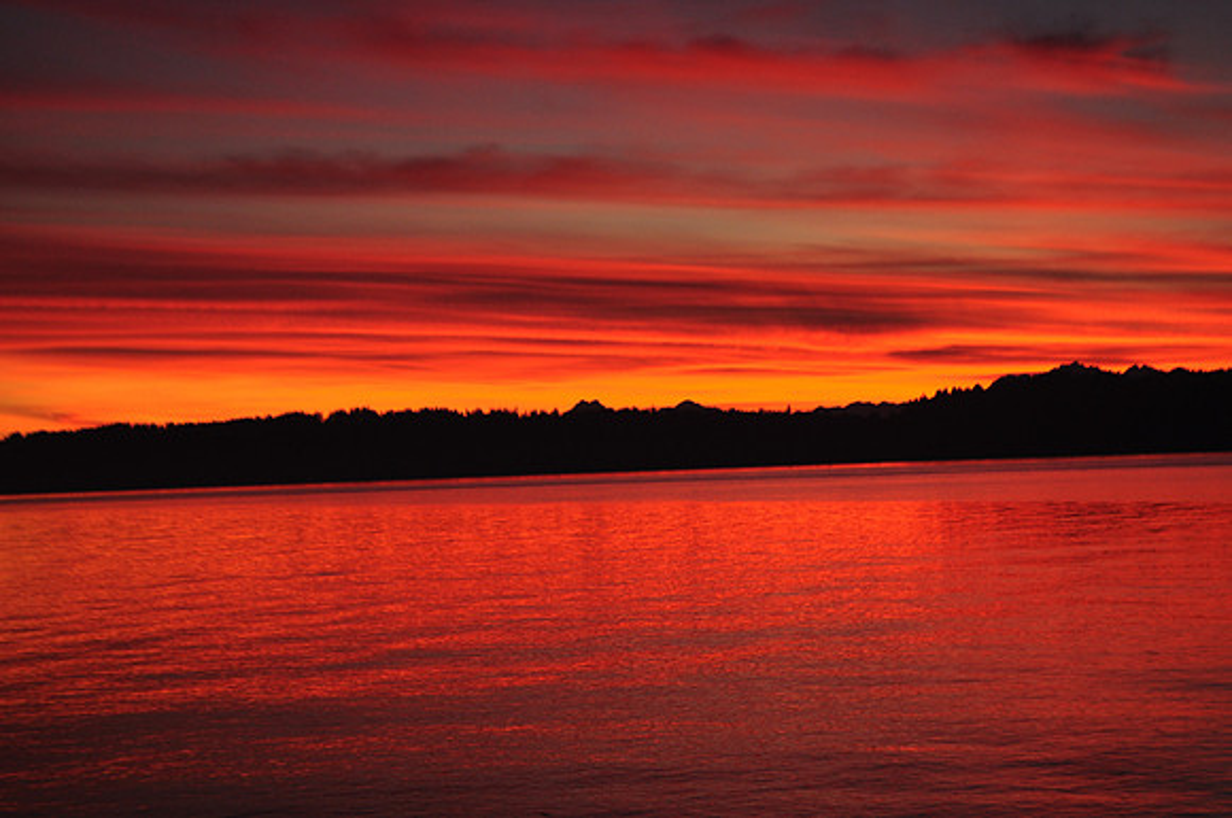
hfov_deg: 24.6
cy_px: 409
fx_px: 2819
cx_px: 616
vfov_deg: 16.5
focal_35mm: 82
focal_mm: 55
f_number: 5.6
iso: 400
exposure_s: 1/100
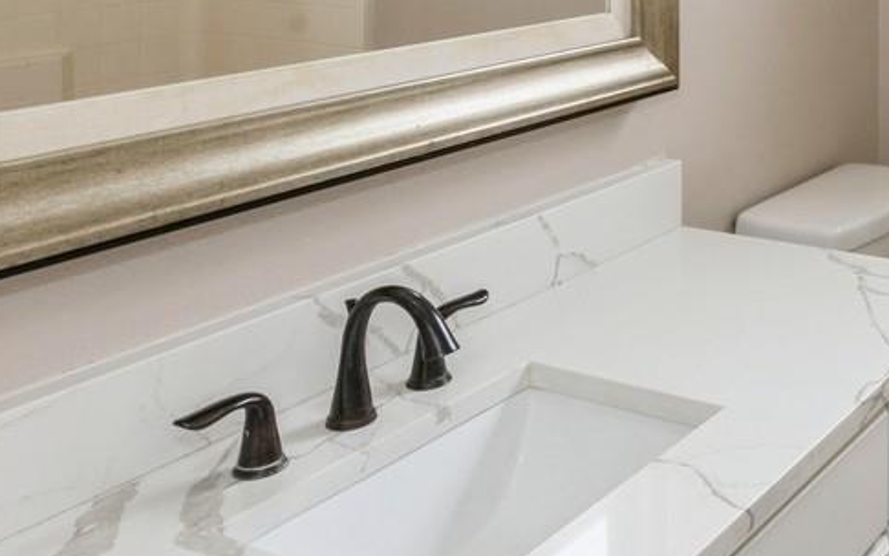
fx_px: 1139
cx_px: 896
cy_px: -95
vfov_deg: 25.0
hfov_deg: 37.8
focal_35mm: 47
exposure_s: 1/4
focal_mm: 14
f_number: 11
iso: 100
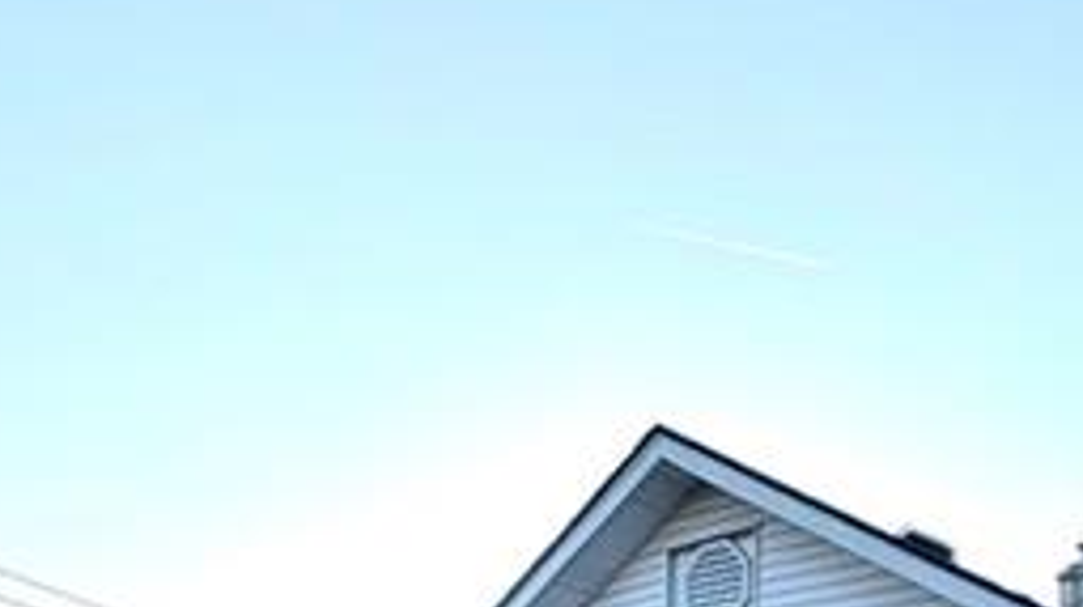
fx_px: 1320
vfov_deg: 21.1
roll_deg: +0.9
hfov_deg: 38.1
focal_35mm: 46
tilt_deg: +3.8
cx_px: 1155
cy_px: 955
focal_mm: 2.22
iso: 40
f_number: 2.2
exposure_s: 1/652
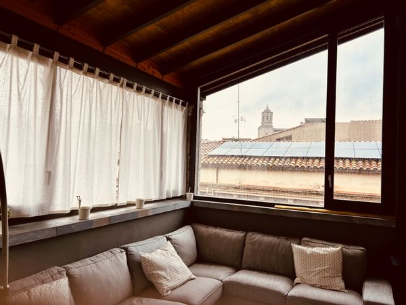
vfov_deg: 53.1
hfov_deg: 67.3
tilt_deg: +0.6
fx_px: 305
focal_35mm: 26
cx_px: 203
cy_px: 152
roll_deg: -2.5
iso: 40
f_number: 1.5
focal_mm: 5.7
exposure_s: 1/167
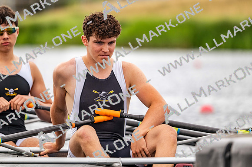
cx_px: 126
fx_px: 2799
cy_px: 84
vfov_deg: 3.4
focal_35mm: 400
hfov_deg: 5.2
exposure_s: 1/2500
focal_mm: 400
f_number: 4.5
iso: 560
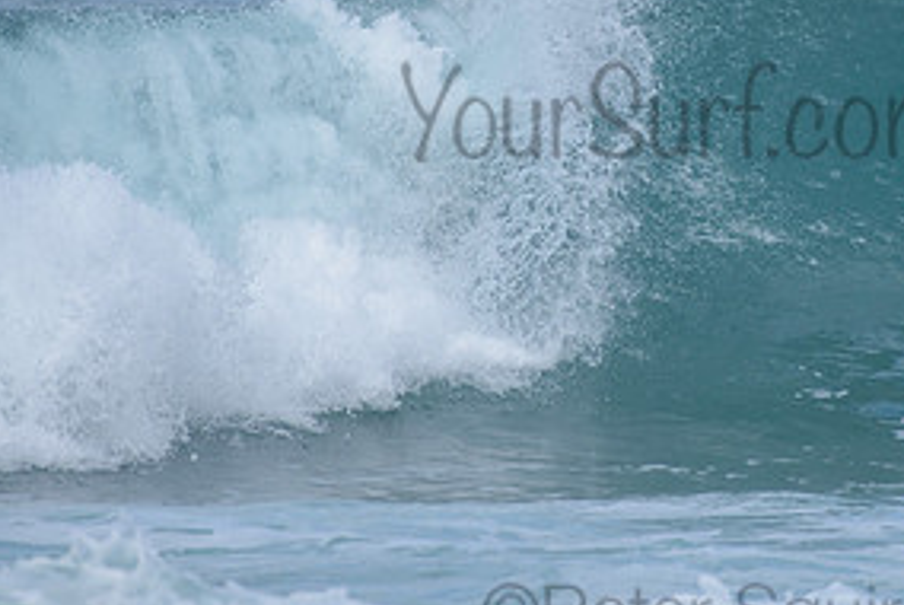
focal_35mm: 1125
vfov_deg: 1.2
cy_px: 46
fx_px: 28278
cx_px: 659
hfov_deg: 1.8
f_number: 5.6
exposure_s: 1/2000
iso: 320
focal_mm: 500
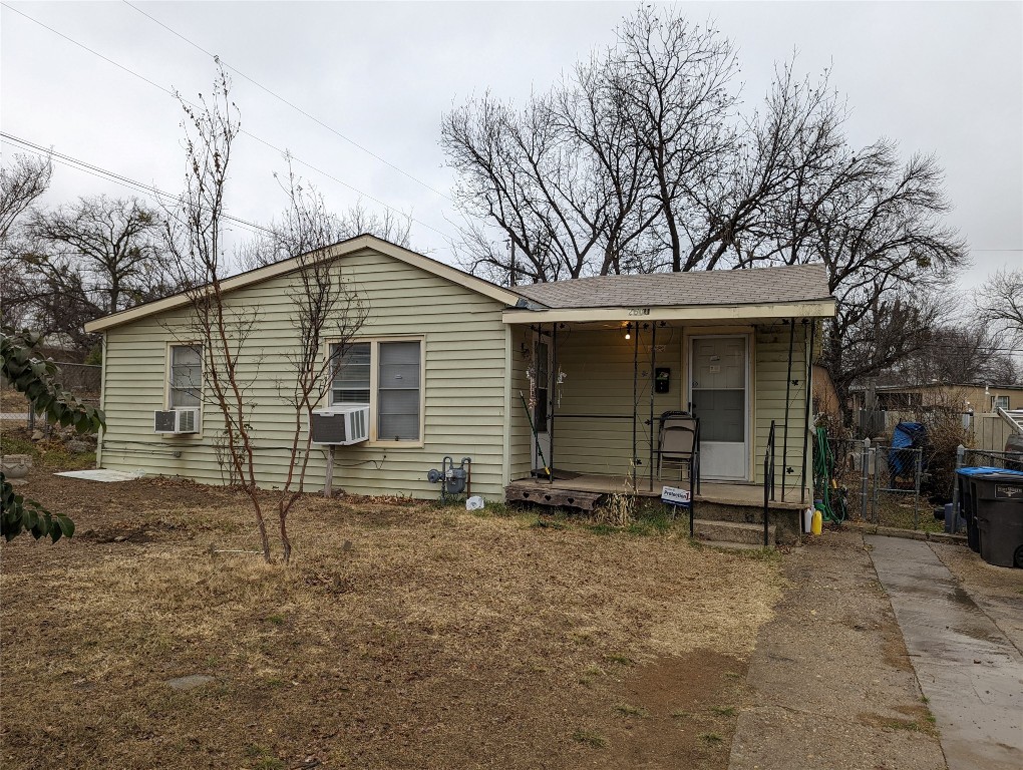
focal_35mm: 24
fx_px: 710
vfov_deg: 56.9
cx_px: 512
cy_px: 385
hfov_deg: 71.5
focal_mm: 6.81
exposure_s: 1/174
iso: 45
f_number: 1.85
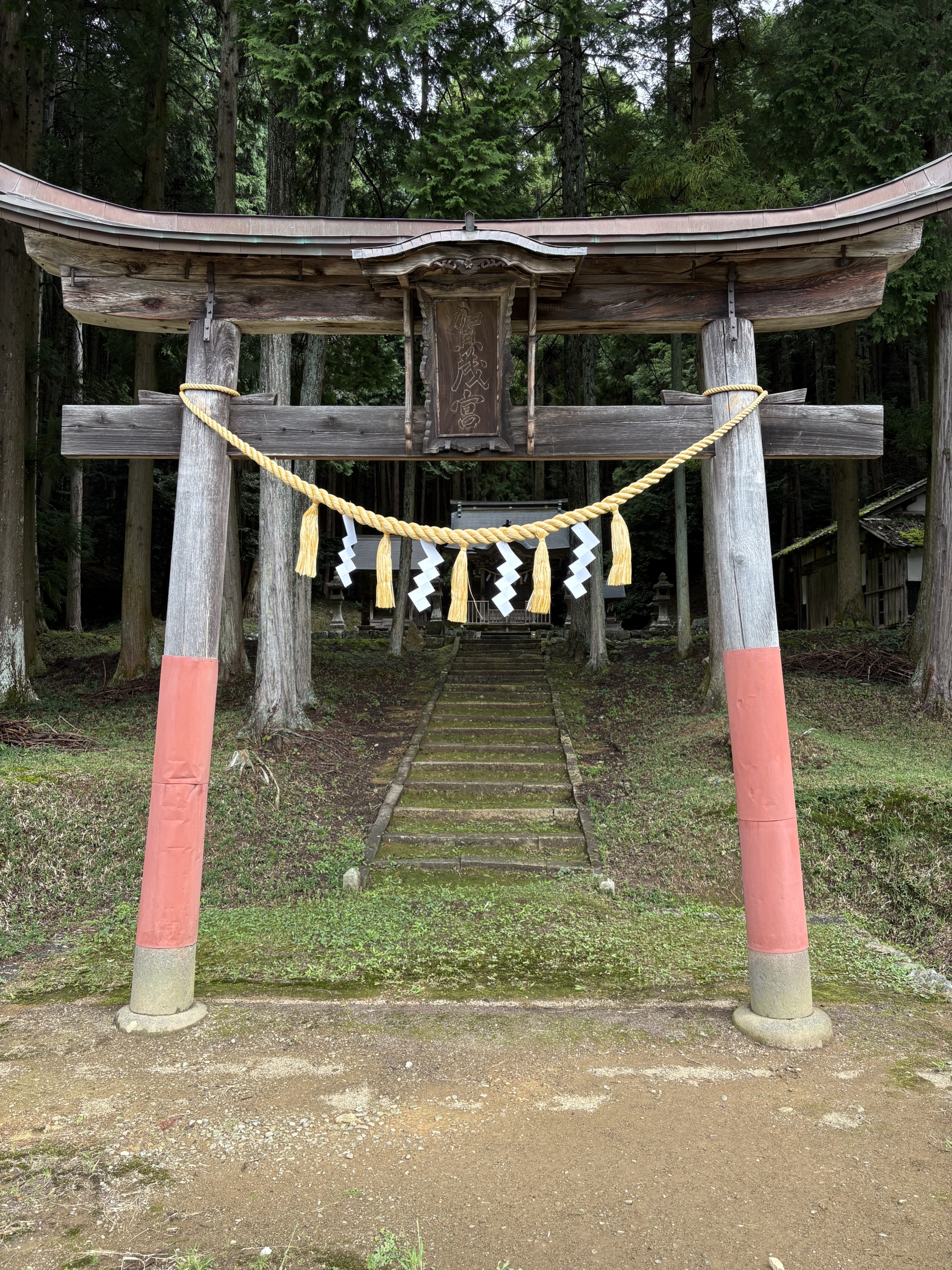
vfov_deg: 67.3
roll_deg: -0.7
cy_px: 635
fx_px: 953
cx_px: 476
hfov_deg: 53.1
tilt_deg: +0.5
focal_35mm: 26
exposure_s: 1/417
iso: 50
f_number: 1.6
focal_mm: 5.96
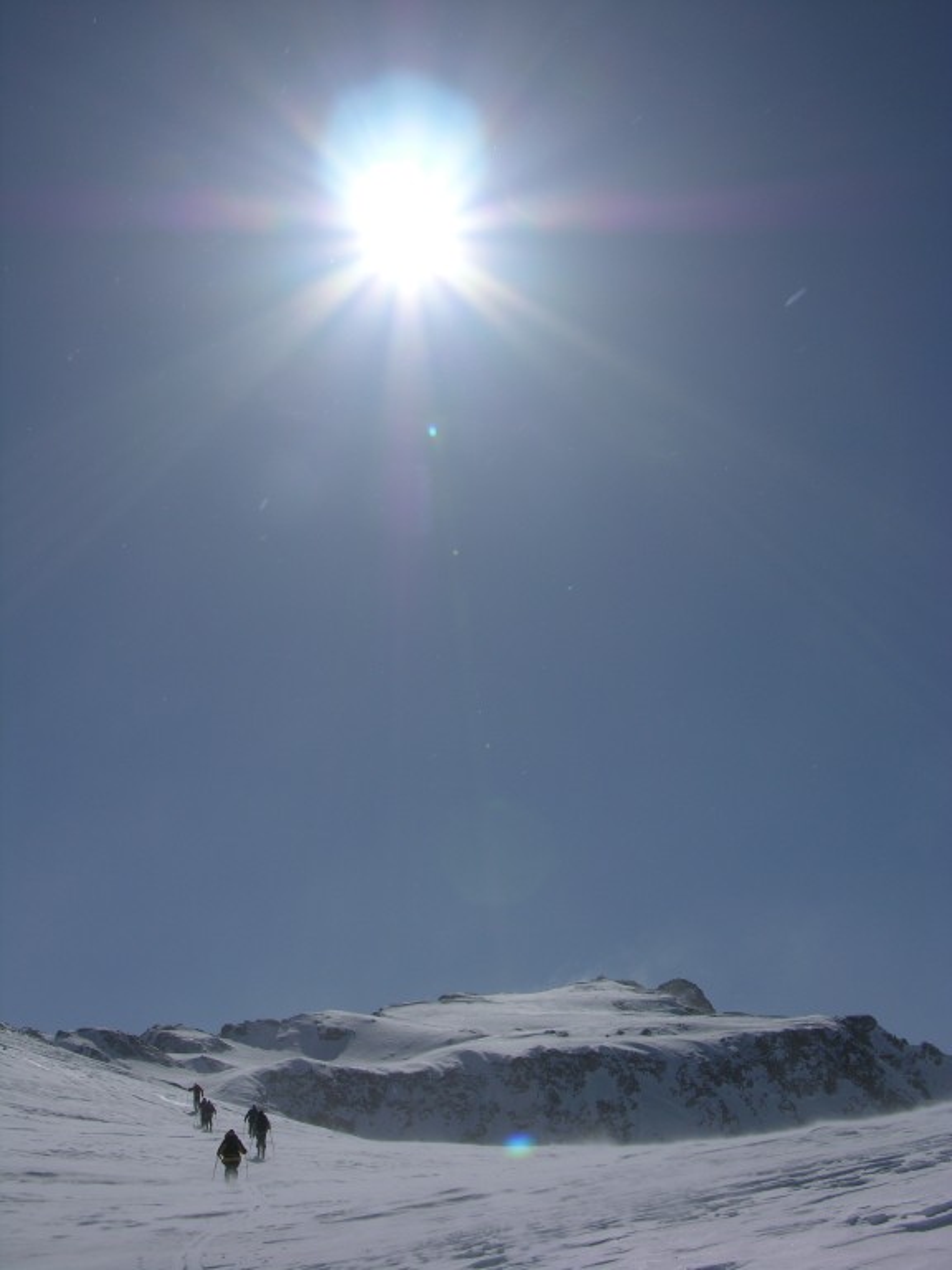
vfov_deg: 41.2
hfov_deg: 31.5
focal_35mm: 46
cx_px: 476
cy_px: 635
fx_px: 1687
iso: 50
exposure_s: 1/976
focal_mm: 11.6
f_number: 7.5
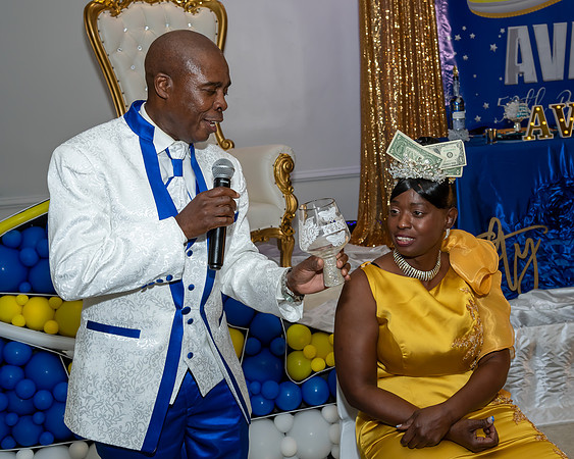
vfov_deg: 29.8
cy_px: 230
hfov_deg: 36.8
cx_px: 335
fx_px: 861
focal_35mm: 51
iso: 500
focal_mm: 30
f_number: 6.3
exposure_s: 1/250
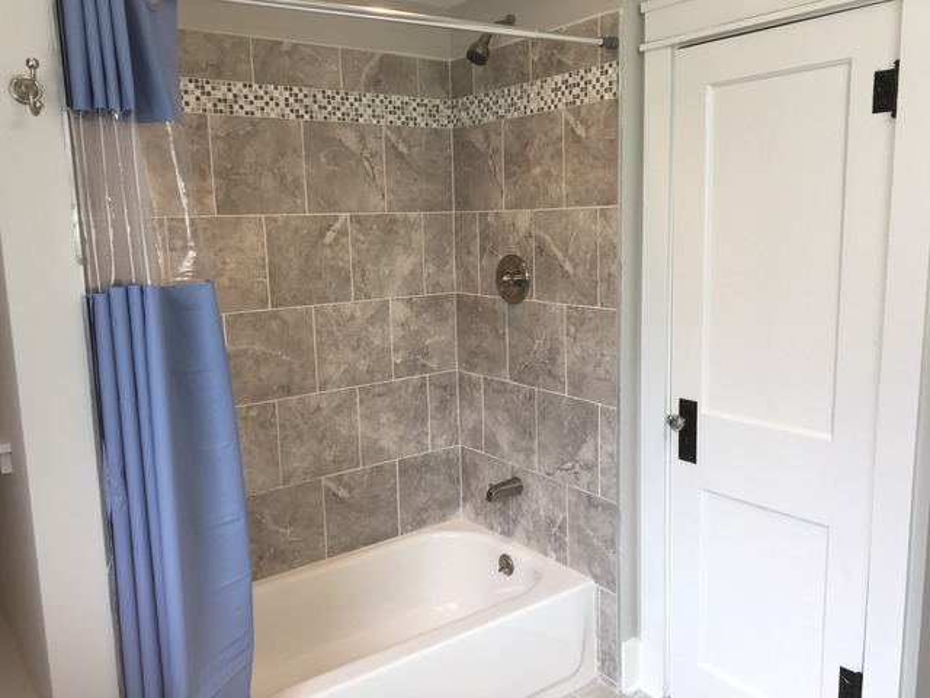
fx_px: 779
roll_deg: +2.1
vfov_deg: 48.2
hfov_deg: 61.7
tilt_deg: -8.8
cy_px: 349
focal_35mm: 29
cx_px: 465
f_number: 2.2
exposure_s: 1/35
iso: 25
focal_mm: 4.15
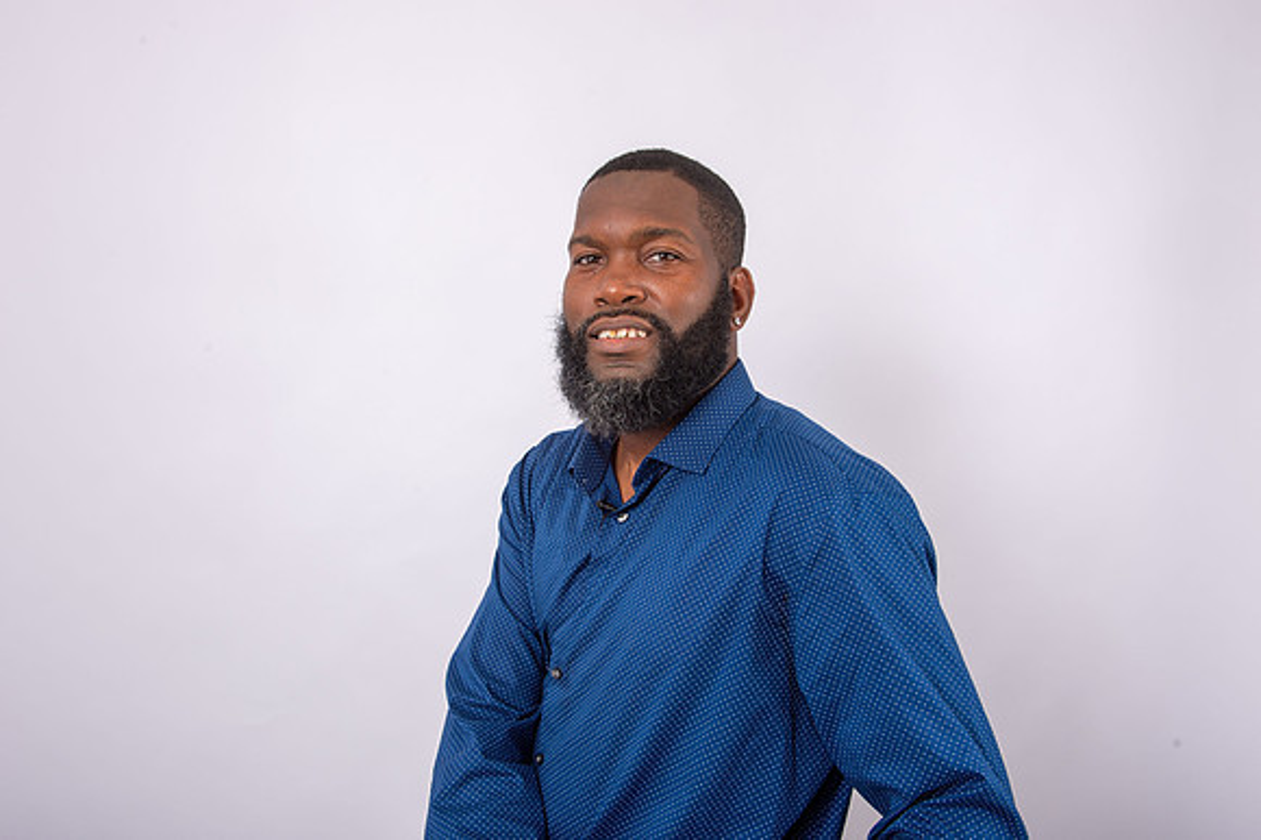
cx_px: 630
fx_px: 1085
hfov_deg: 60.3
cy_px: 420
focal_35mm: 31
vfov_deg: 42.3
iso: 125
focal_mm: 31
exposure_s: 1/250
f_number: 9
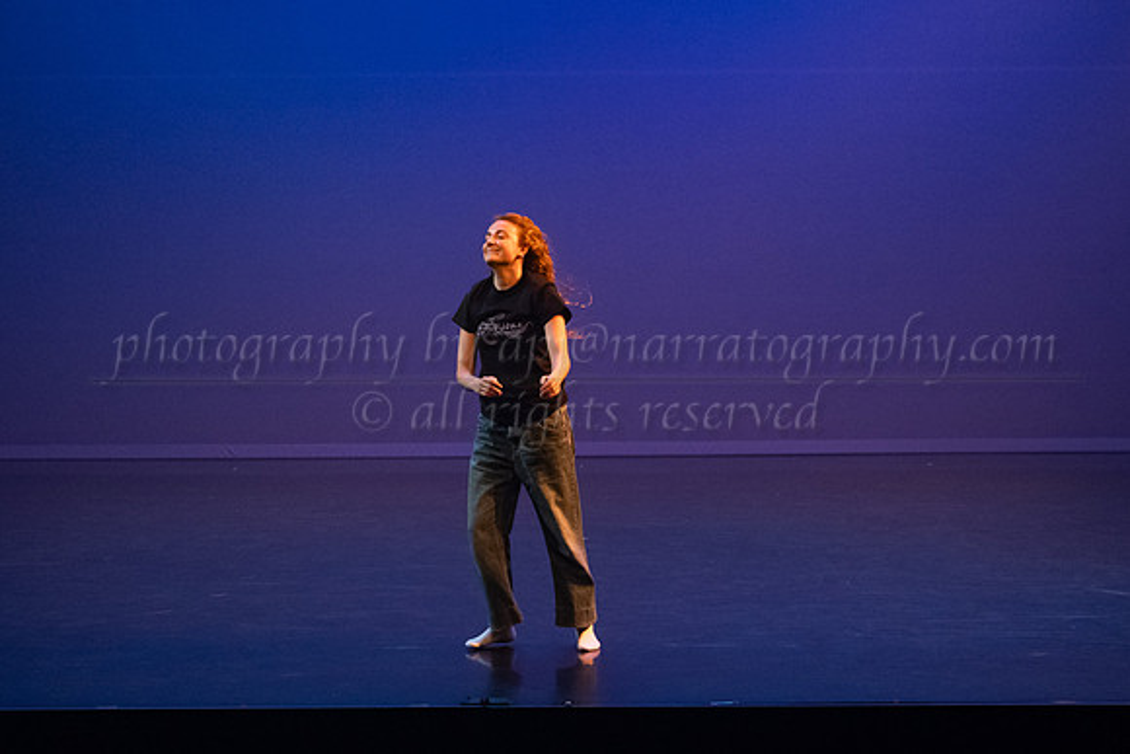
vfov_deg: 13.8
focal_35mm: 100
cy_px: 401
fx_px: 3127
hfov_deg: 20.5
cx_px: 593
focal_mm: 75
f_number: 4.5
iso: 4000
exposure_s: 1/400
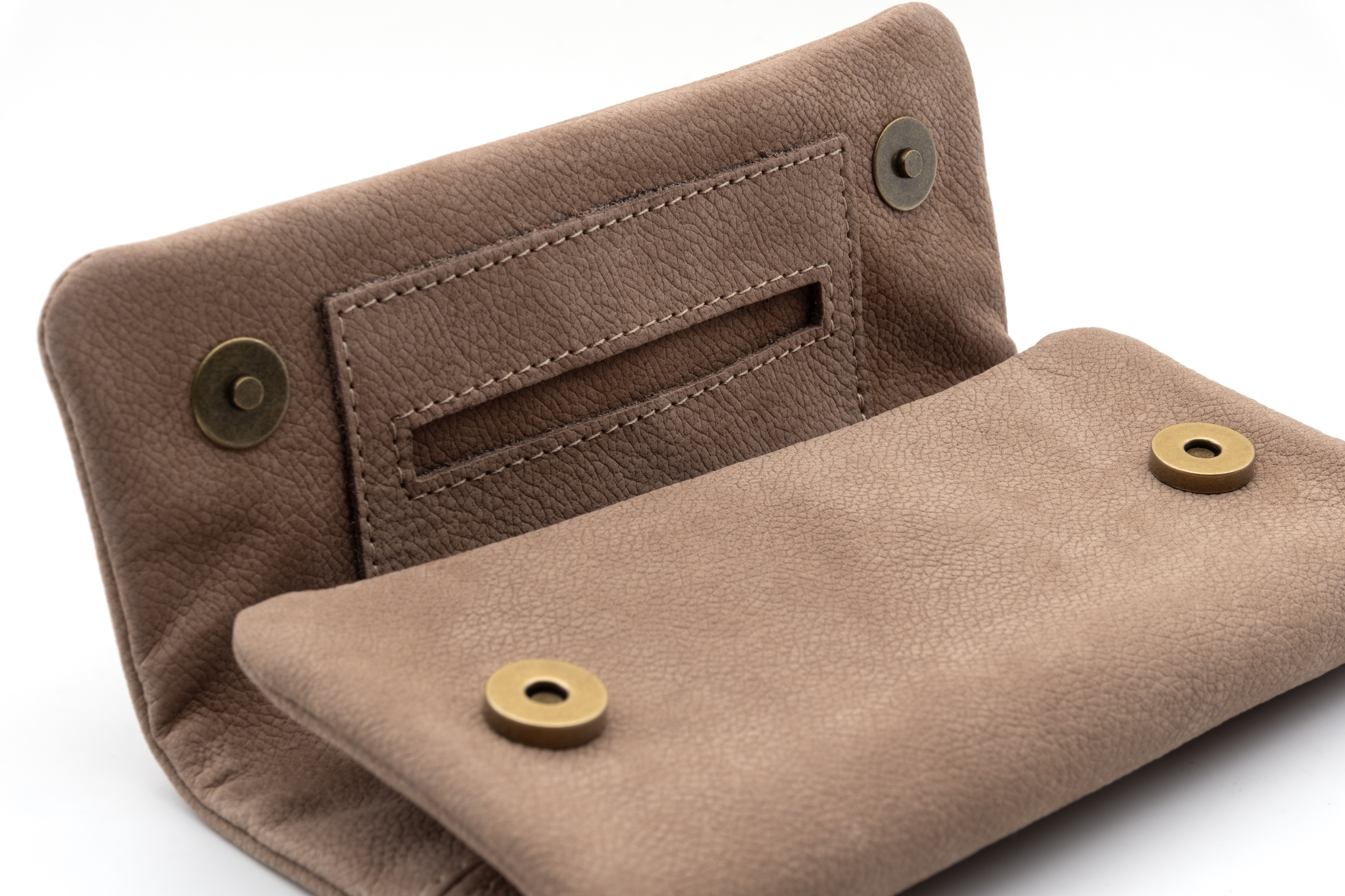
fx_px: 2802
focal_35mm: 75
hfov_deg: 27.0
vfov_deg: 18.2
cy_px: 448
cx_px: 672
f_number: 14
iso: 125
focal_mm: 50
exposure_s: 1/2
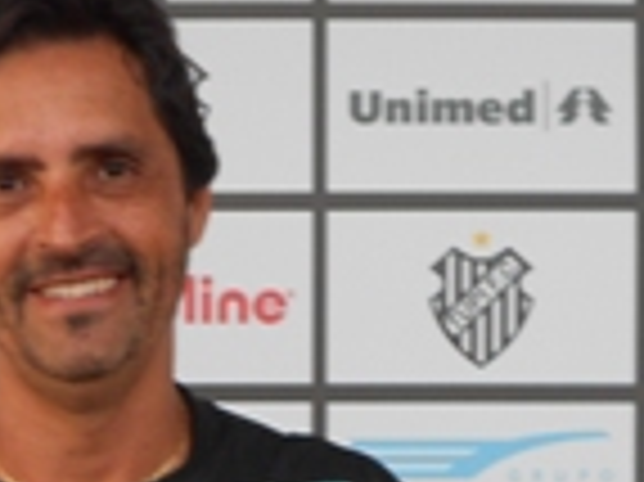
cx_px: 14
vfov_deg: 10.7
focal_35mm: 135
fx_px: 2509
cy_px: 613
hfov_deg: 14.4
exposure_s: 1/30
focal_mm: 7.9
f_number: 4.2
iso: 125
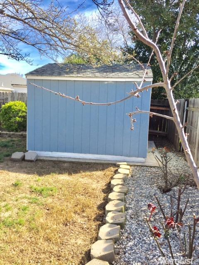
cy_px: 132
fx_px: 222
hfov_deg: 48.2
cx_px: 100
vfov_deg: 61.7
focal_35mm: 29
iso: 32
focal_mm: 4.15
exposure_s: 1/989
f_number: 2.2
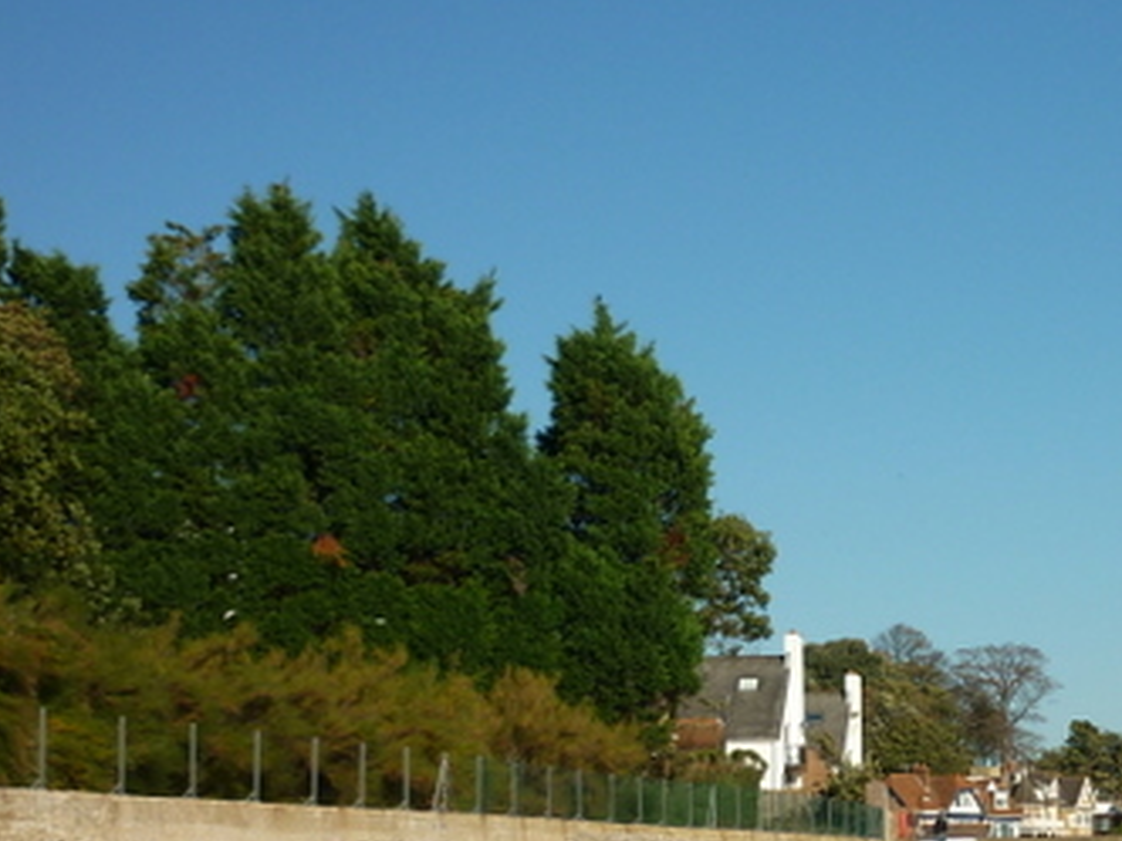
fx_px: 3047
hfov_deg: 20.2
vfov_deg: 15.6
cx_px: 1122
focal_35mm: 94
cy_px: 679
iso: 80
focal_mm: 6.4
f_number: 8
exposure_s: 1/200
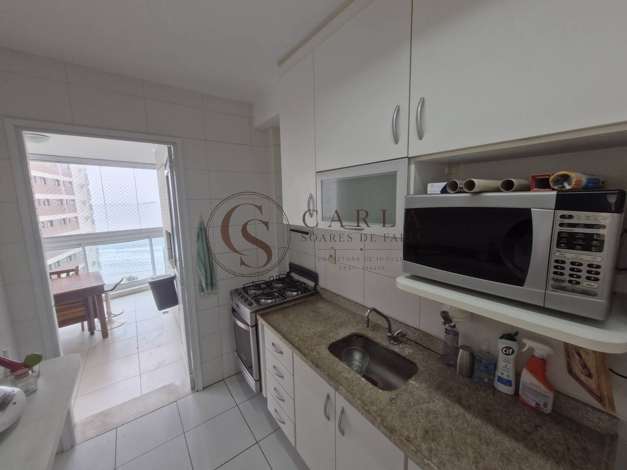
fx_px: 235
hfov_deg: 106.2
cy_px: 235
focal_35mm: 13
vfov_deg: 89.9
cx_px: 314
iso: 80
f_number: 2.2
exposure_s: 1/120
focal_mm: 1.74
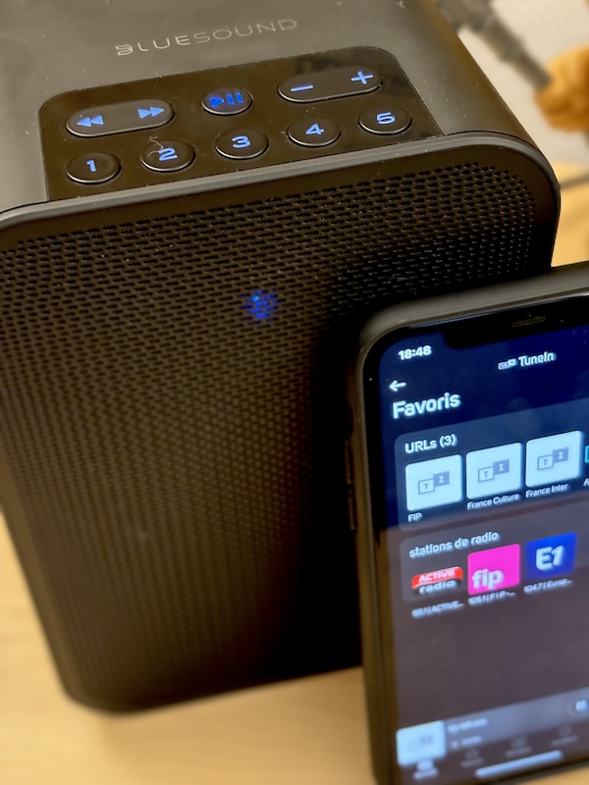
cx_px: 294
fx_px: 1180
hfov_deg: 28.0
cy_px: 392
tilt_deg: -48.1
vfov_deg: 36.8
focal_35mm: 52
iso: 400
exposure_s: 1/20
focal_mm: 5.96
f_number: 1.6
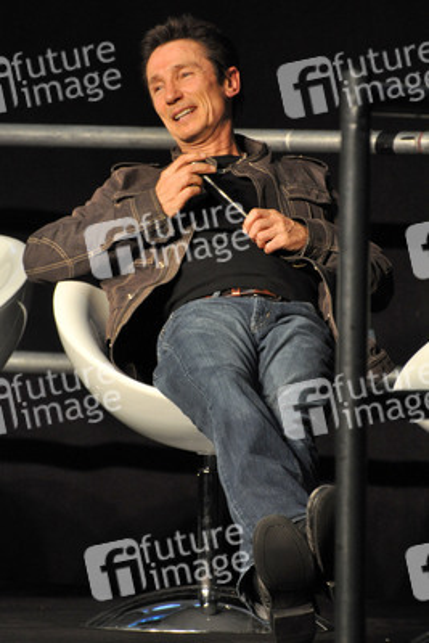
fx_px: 8036
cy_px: 322
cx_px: 214
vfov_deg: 4.6
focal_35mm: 450
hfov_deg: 3.1
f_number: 6.3
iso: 1600
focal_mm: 300
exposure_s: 1/125
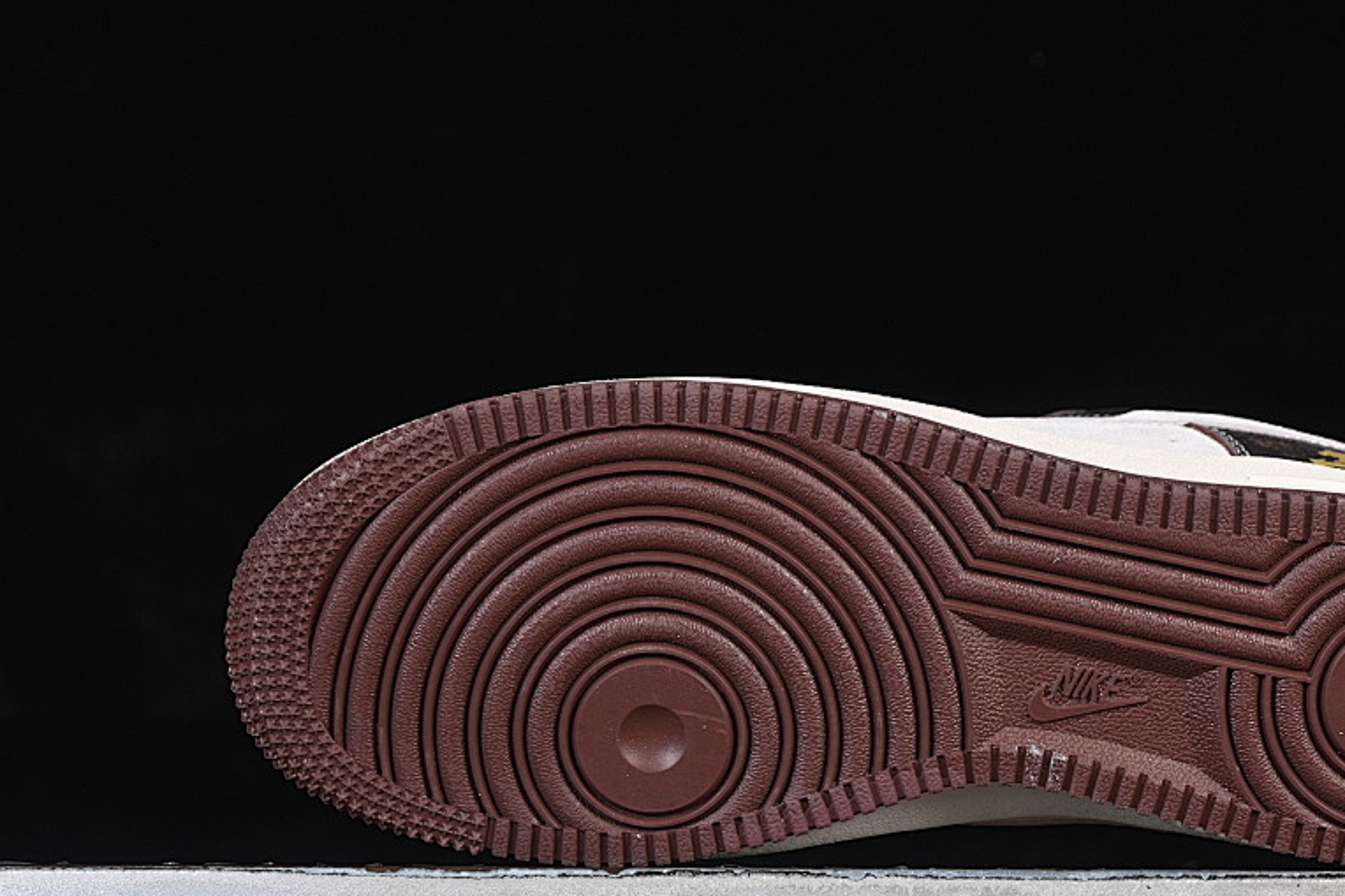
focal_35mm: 106
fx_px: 3959
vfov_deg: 12.9
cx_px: 921
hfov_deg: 19.2
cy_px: 468
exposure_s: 1/60
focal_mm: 50
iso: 160
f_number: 7.1
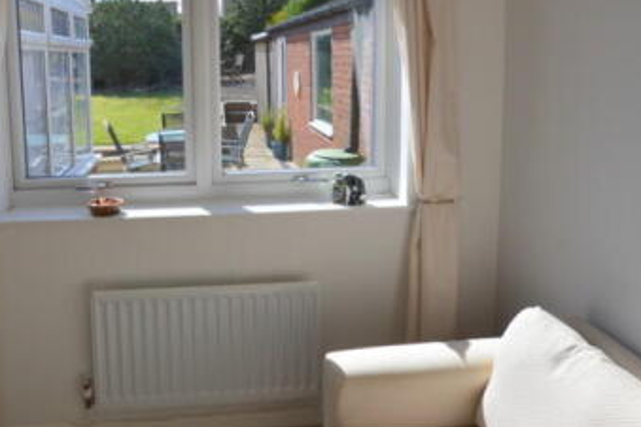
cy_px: 121
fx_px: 516
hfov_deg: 62.8
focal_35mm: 29
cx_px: 242
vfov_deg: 43.9
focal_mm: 10
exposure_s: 1/200
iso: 100
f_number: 7.1
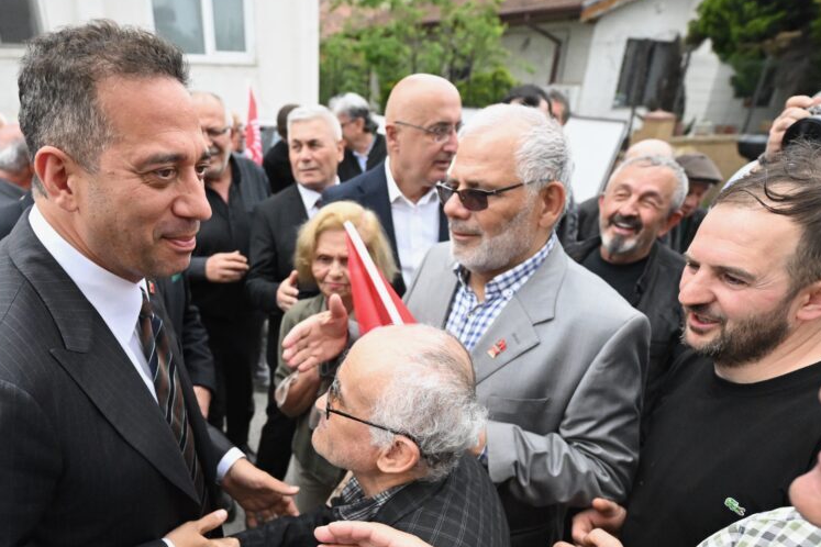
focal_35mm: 24
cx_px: 352
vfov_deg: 51.7
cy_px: 383
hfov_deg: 73.3
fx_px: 547
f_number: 2.8
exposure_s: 1/26000
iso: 5000
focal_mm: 14
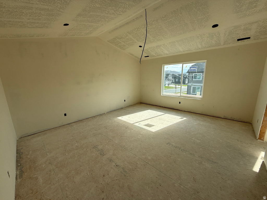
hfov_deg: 102.1
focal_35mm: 14
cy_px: 100
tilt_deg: -10.6
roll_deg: +1.6
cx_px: 134
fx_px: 108
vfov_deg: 85.7
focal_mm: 2.22
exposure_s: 1/717
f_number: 2.2
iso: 50
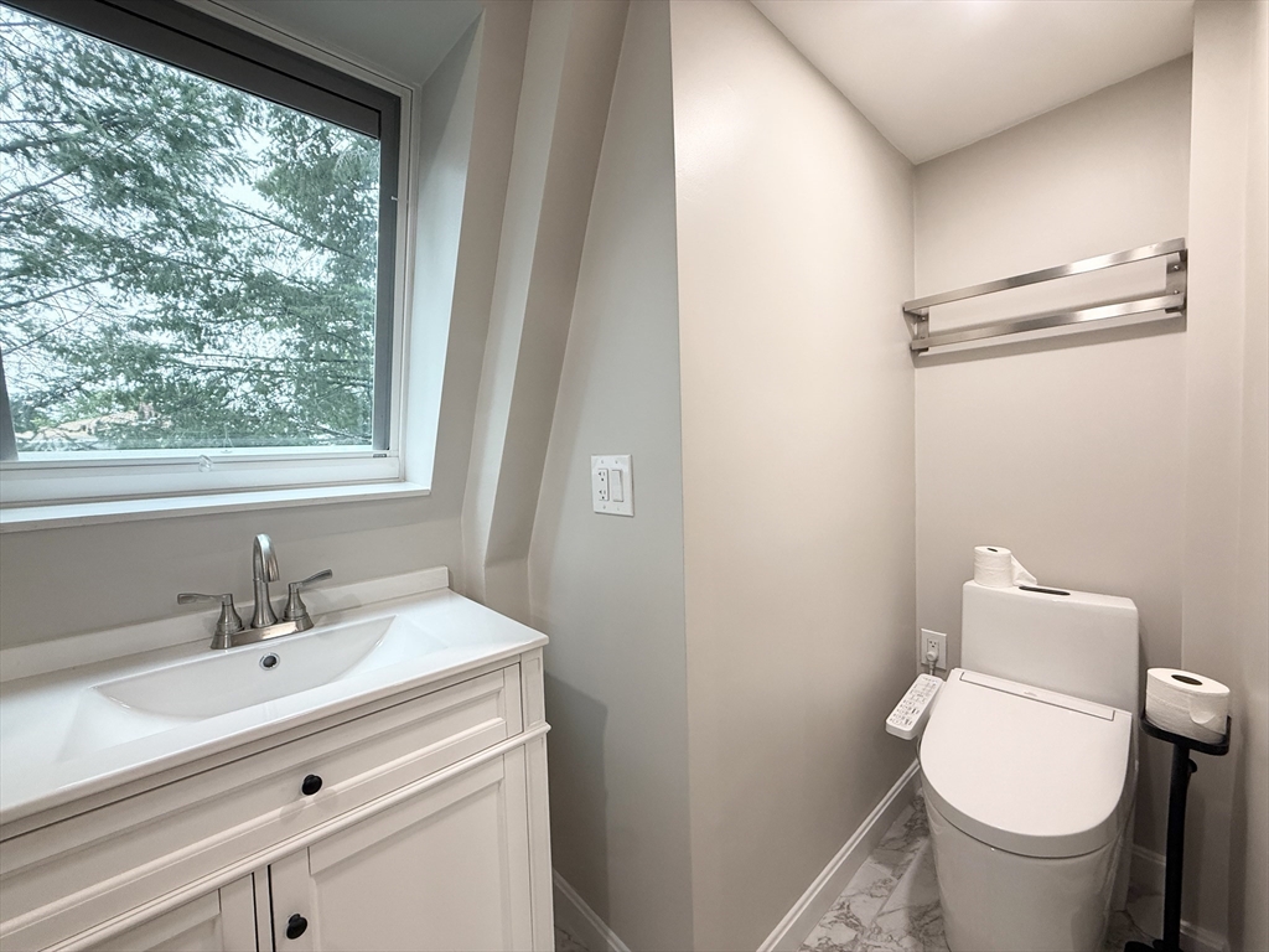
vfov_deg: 85.7
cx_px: 634
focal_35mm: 14
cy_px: 476
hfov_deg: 102.1
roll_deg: +2.6
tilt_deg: -2.5
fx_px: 513
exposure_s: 1/120
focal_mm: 2.22
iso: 200
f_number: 2.2
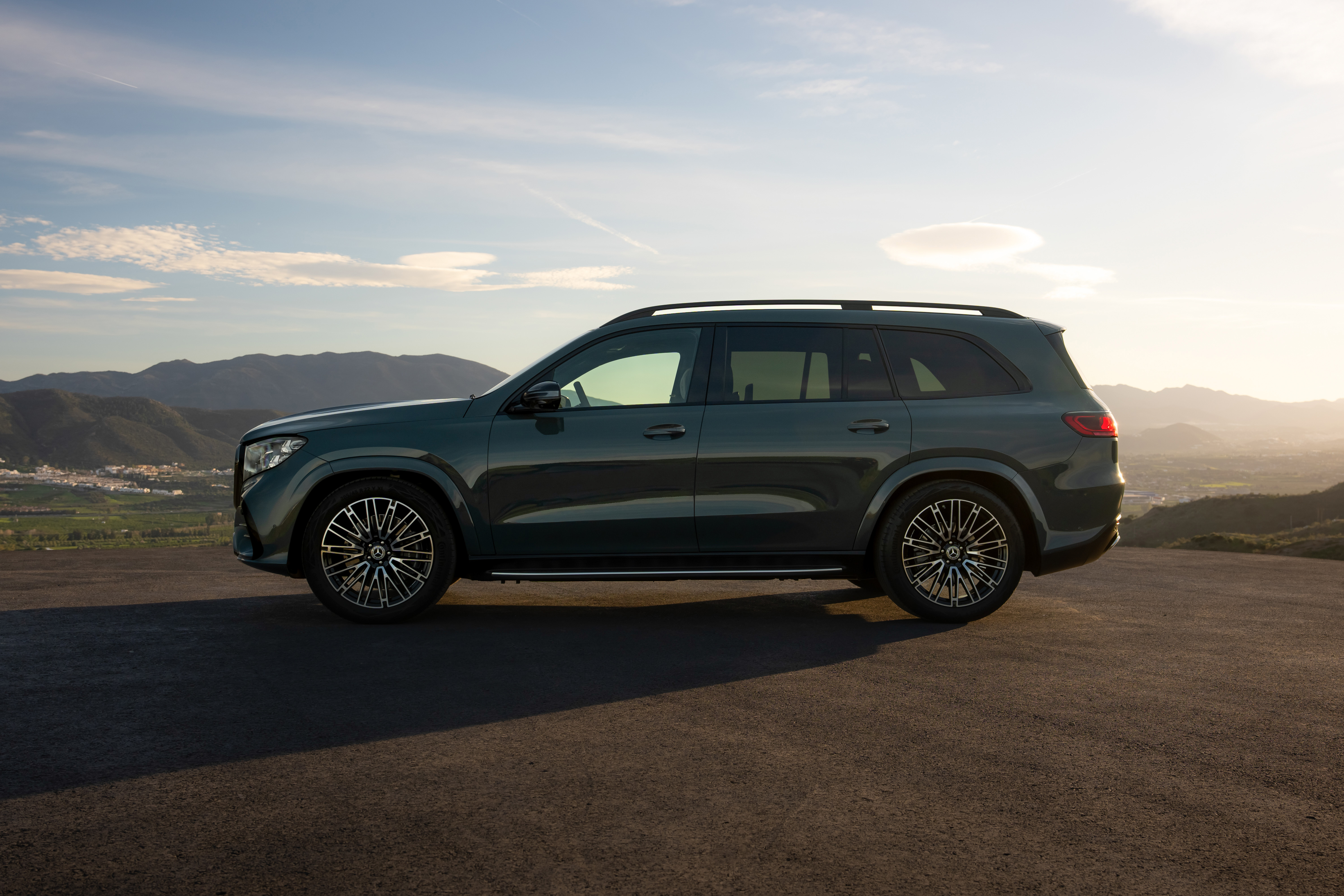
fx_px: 1307
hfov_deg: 54.4
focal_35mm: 35
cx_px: 672
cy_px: 448
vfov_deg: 37.9
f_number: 5
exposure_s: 1/250
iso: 100
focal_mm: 35
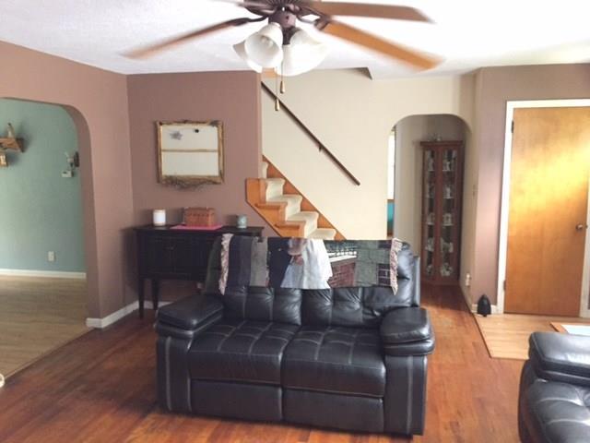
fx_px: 494
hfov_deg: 61.7
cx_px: 295
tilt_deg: -7.9
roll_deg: -0.8
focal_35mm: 29
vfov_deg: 48.2
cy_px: 222
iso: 250
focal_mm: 4.15
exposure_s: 1/15
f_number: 2.2
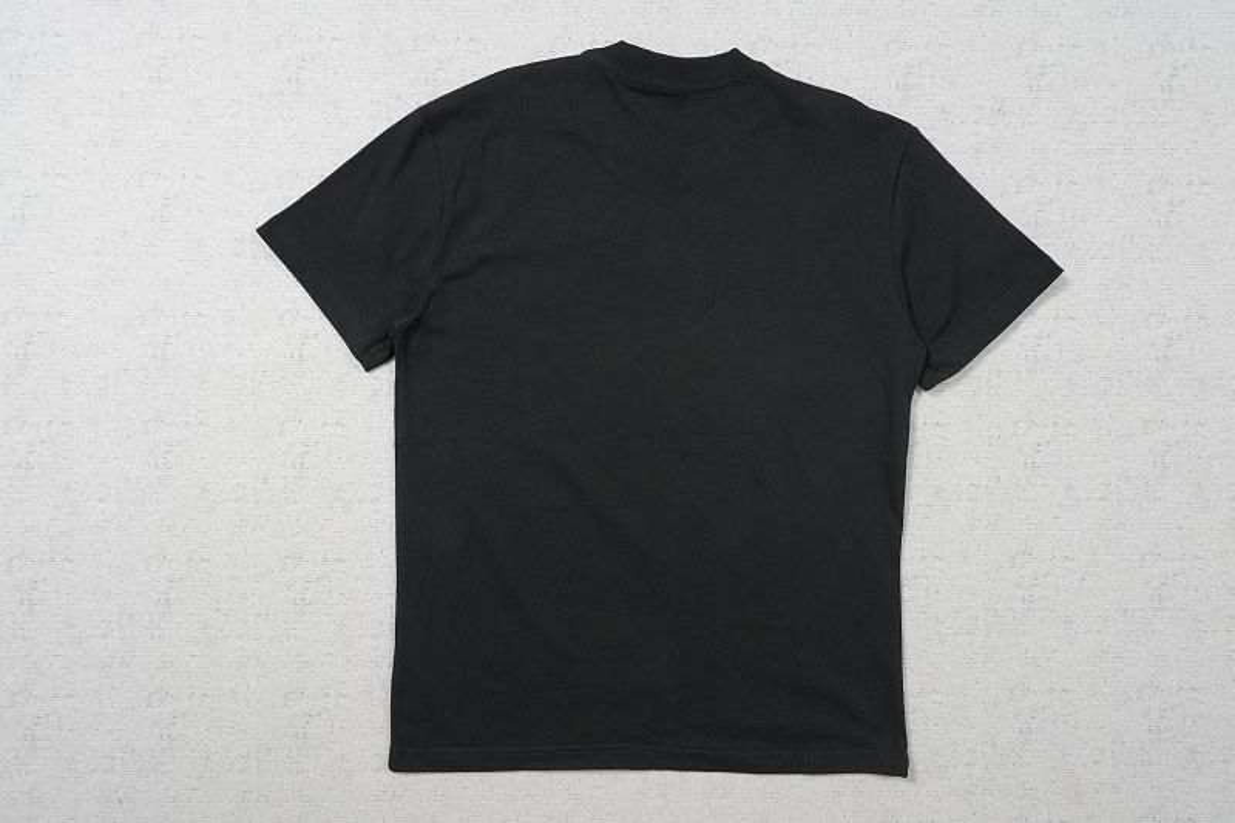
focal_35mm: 26
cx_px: 618
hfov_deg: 70.4
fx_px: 875
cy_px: 412
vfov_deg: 50.4
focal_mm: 17
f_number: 10
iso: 1600
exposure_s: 1/100
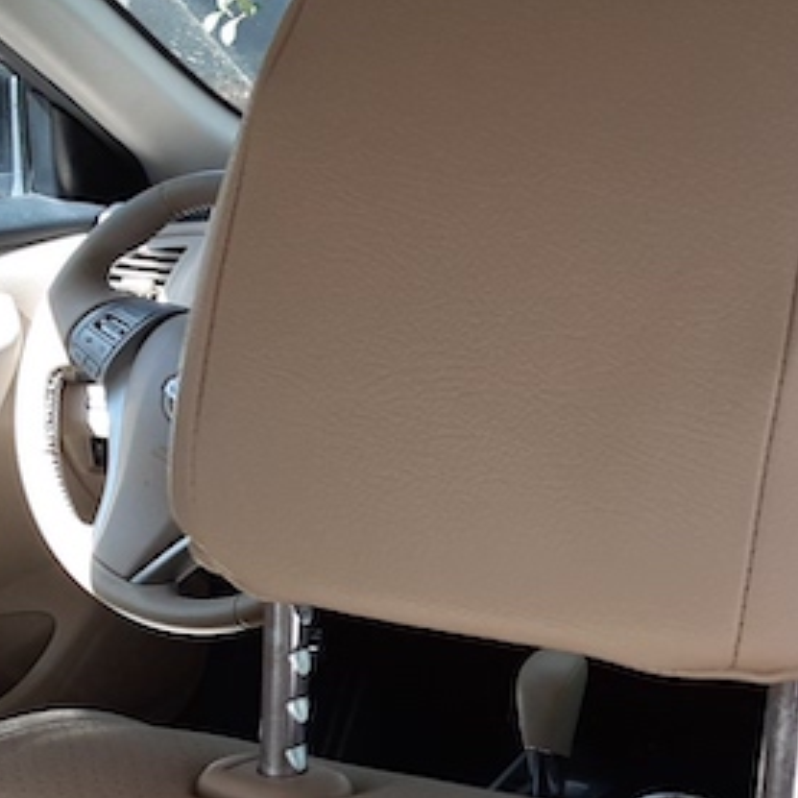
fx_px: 1800
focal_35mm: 69
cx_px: 694
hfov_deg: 24.4
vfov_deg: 24.7
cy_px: 608
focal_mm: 2.91
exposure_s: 1/120
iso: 64
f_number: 1.9
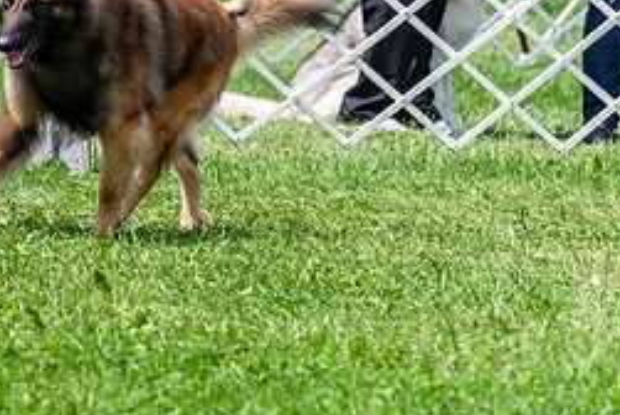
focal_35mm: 403
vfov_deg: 3.4
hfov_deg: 5.1
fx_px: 6949
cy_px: -104
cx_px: 4
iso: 100
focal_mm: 150
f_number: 5
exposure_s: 1/1000
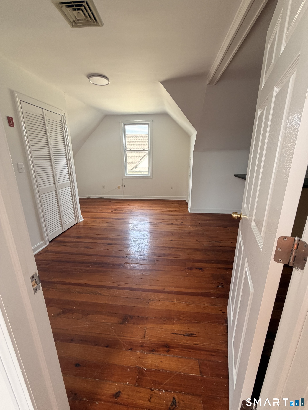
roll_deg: -1.0
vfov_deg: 102.1
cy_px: 205
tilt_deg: -15.8
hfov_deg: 85.7
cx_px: 154
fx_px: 166
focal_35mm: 14
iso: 125
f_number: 2.2
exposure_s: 1/121
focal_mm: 2.22
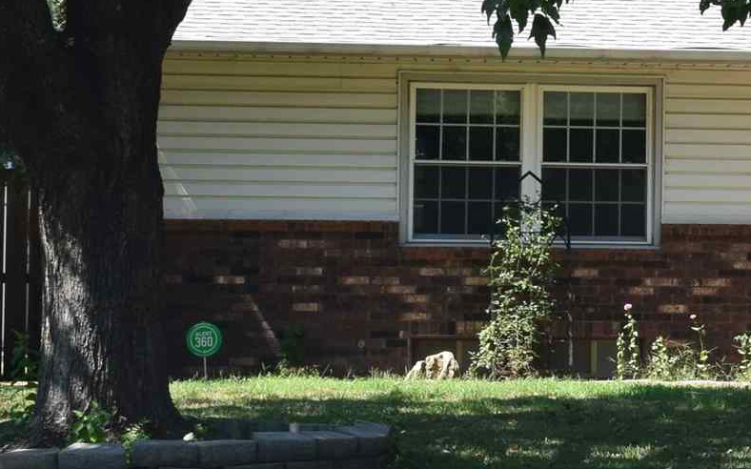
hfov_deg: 13.1
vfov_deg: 8.4
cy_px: 148
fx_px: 3172
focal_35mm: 155
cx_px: 960
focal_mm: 26
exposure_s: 1/250
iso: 400
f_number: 10
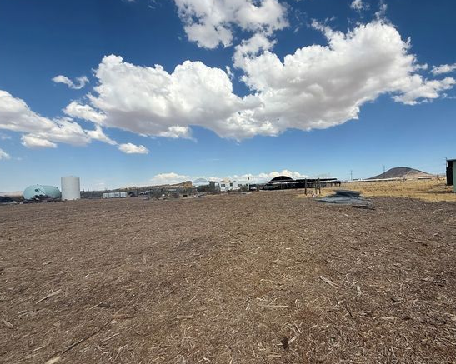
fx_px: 216
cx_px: 259
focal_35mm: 16
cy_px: 191
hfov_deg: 92.6
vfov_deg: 80.3
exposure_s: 1/3125
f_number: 2.2
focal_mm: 2.22
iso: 50
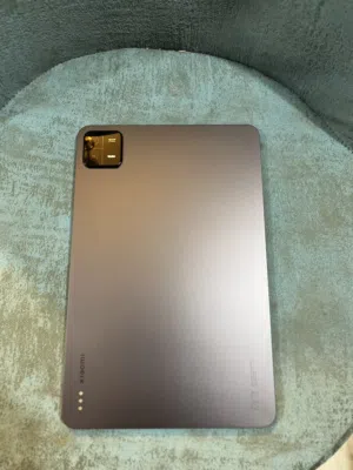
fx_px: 354
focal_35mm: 26
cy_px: 235
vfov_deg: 67.3
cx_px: 176
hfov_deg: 53.1
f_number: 1.6
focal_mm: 5.1
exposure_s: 1/50
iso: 160
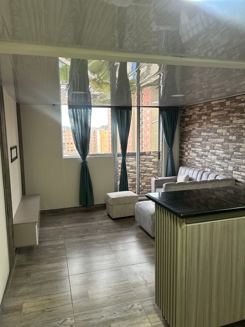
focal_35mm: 26
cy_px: 164
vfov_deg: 67.3
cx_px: 122
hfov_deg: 53.0
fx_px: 245
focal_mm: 5.7
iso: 160
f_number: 1.5
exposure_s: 1/60
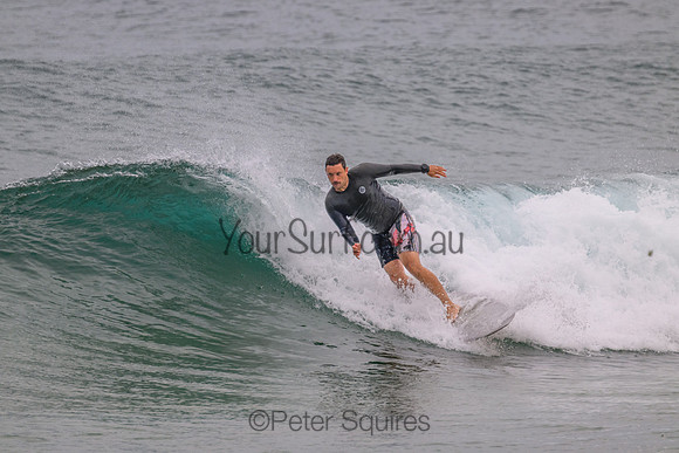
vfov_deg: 1.7
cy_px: 226
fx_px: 15092
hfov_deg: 2.6
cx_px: 340
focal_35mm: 800
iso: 1400
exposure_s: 1/1600
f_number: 11
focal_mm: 800
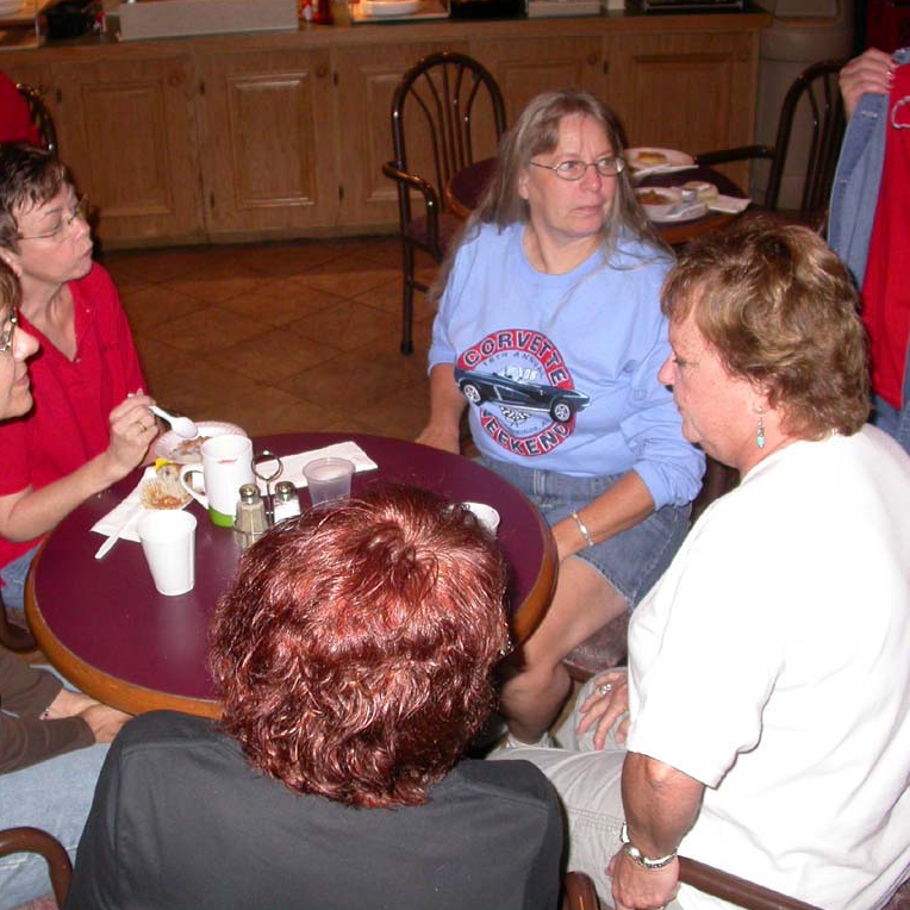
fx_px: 1338
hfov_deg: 37.3
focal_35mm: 45
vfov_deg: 37.6
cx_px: 329
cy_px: 455
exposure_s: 1/60
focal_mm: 7.85
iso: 200
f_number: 2.6
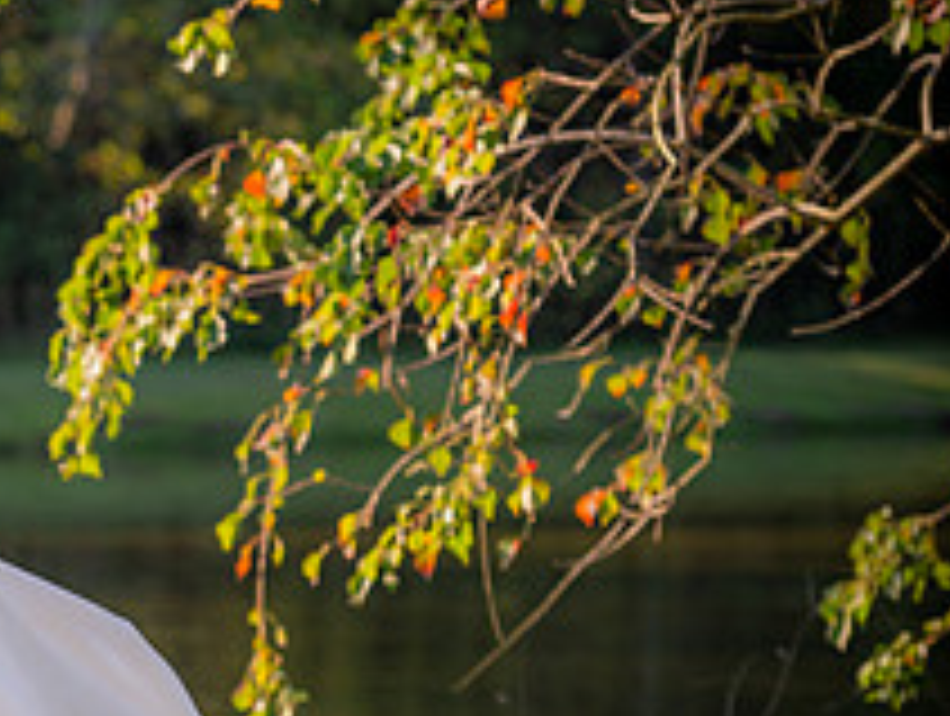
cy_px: 527
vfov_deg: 5.1
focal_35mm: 290
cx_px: -315
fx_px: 7972
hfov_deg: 6.8
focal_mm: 110
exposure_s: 1/160
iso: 125
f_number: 5
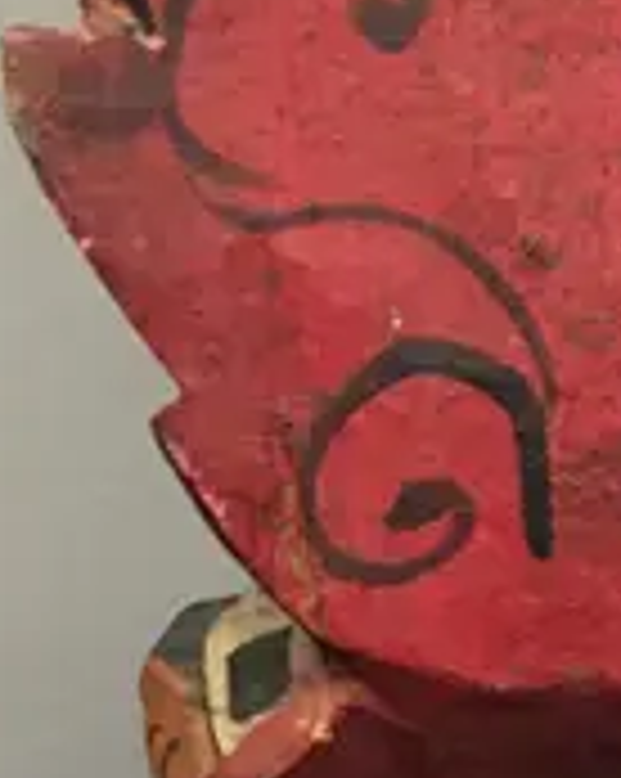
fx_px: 3866
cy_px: 234
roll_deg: -1.1
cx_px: 1480
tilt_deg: -13.6
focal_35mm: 168
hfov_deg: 8.4
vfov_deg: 11.5
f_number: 2.2
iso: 100
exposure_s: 1/17
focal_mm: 4.15
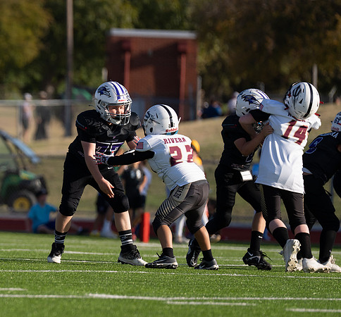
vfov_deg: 3.7
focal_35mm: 452
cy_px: 175
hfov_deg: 4.0
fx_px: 4861
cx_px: -97
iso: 125
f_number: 2.8
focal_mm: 200
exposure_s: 1/2000
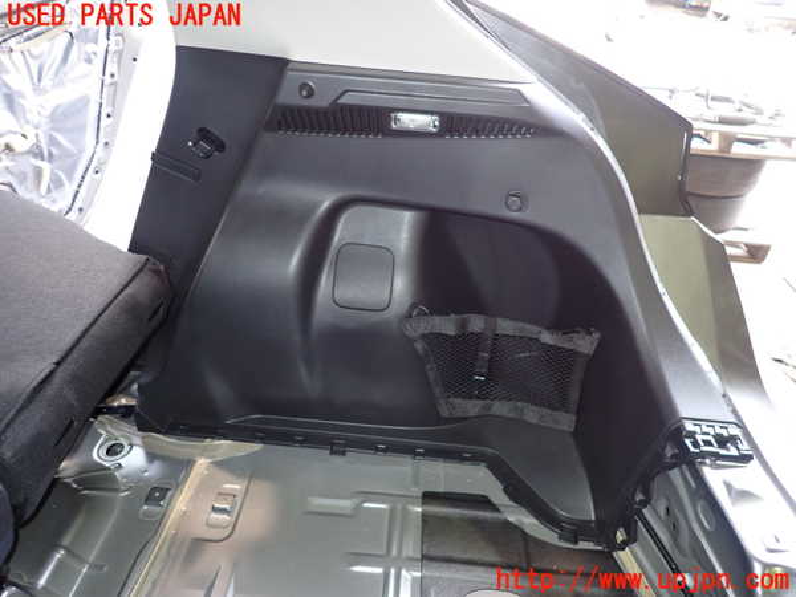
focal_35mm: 25
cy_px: 298
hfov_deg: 69.4
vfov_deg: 54.9
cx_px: 398
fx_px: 575
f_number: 2
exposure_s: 1/30
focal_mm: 4.5
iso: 250
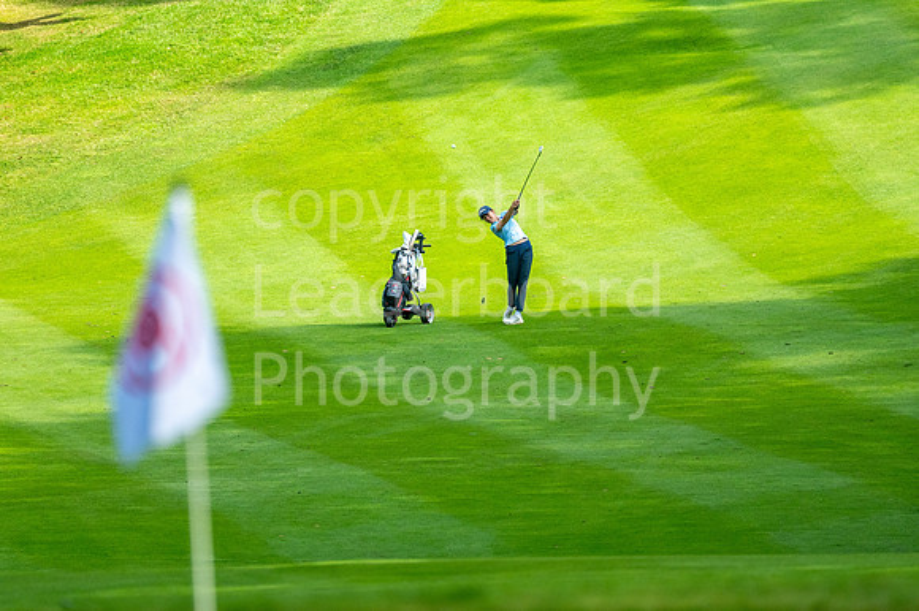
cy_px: 306
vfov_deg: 3.1
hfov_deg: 4.6
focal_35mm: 450
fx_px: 11481
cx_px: 460
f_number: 4
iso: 500
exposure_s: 1/1600
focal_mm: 300
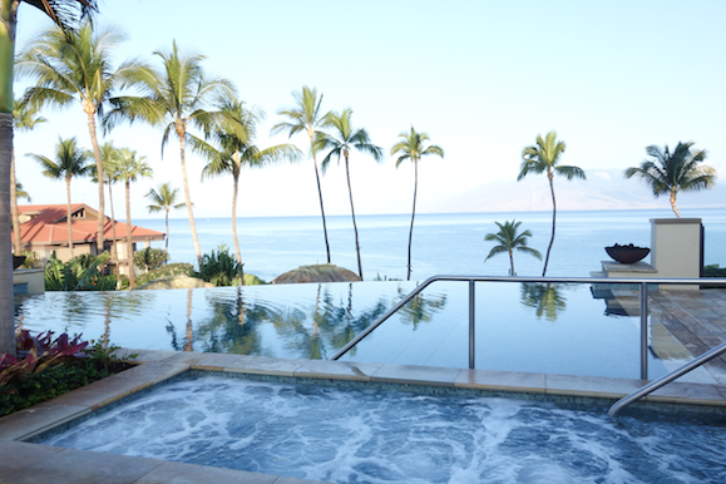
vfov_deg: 45.0
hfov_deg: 63.7
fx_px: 585
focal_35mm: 29
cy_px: 247
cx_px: 360
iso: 125
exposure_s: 1/30
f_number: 11
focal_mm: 10.4
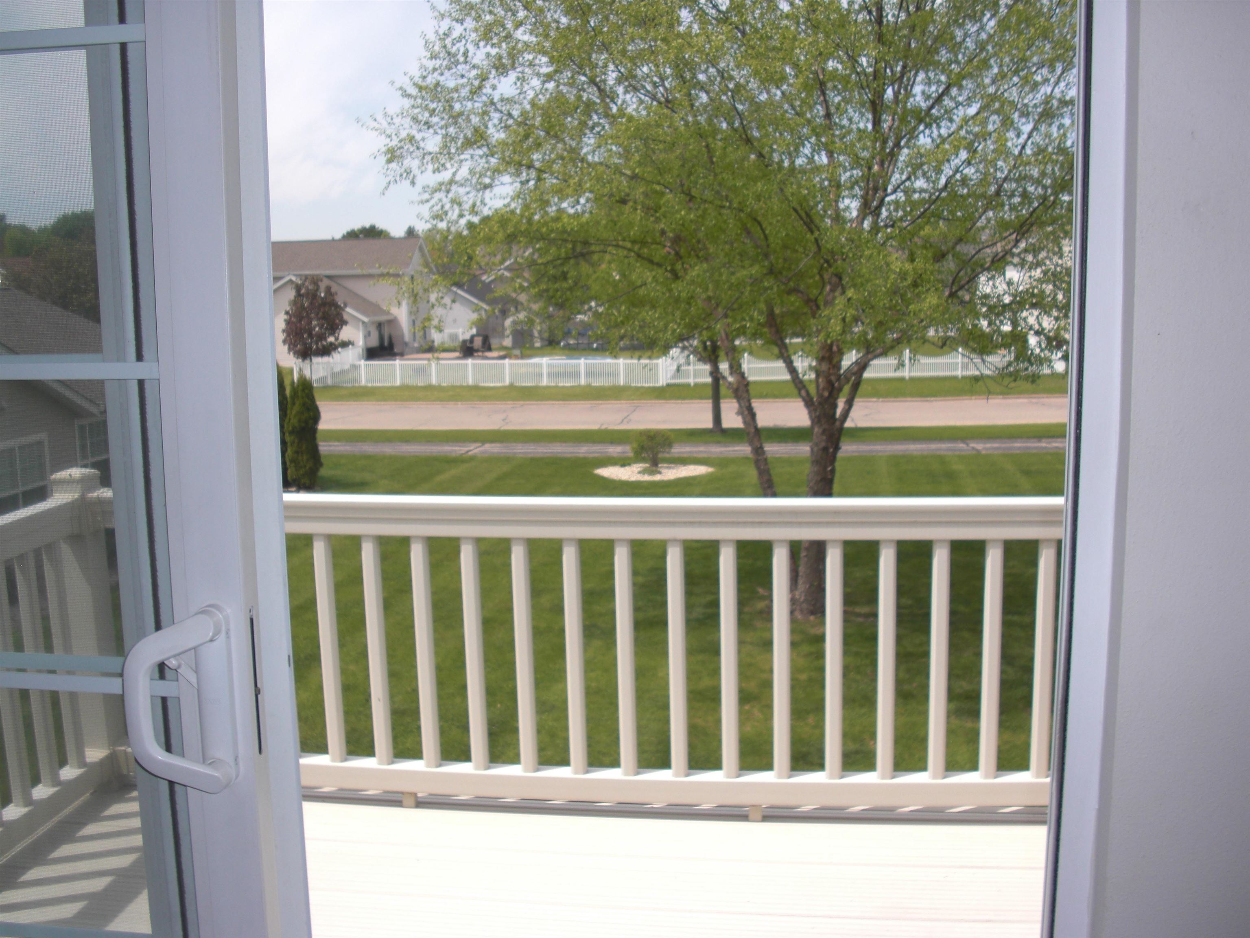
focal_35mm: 36
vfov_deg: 39.7
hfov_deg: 51.4
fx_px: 1300
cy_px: 469
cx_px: 625
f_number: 2.8
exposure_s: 1/800
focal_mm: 6.3
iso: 50
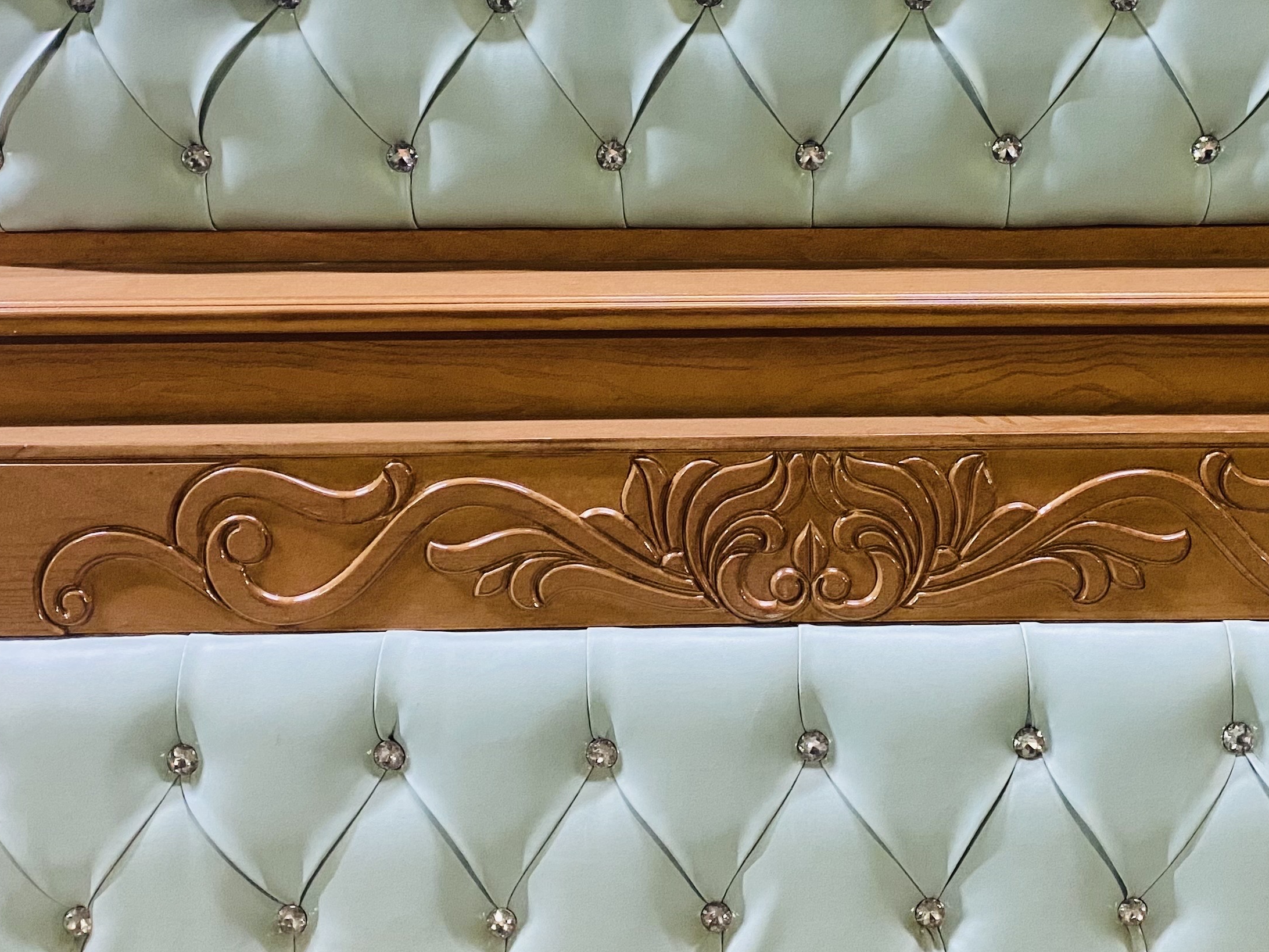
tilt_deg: -29.3
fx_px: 1760
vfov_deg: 30.0
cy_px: 316
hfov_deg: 39.2
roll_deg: +0.3
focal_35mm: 48
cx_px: 838
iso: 400
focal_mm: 4.25
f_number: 1.8
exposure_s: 1/33
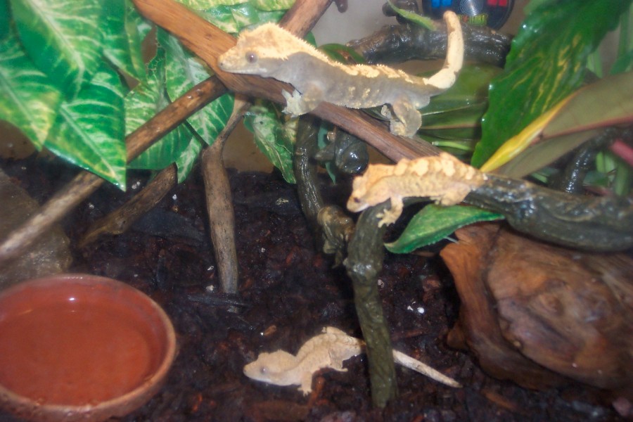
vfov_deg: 21.6
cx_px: 316
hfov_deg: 31.9
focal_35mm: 63
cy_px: 211
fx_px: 1108
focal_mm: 13.3
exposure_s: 1/45
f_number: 3.4
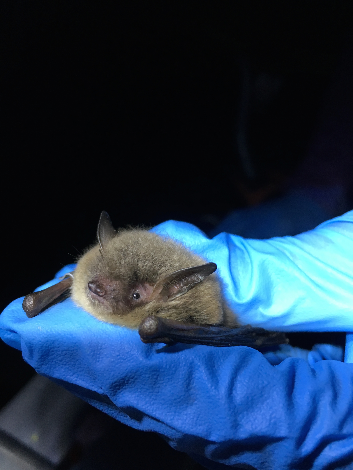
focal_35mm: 29
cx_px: 176
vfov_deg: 61.7
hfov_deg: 48.2
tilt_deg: -42.5
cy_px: 235
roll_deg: -4.8
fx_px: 394
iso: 80
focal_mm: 4.15
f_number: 2.2
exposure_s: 1/30
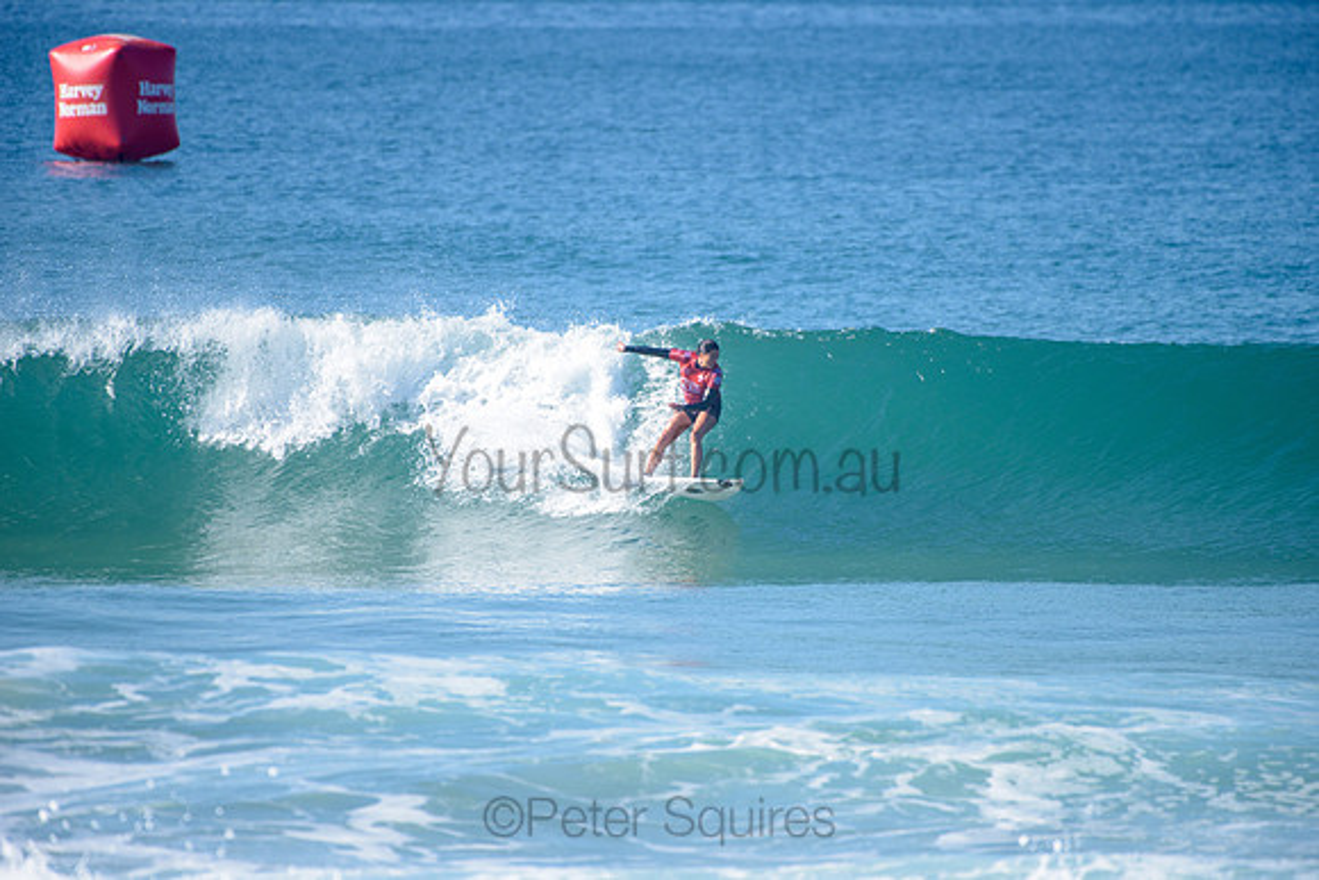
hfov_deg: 4.1
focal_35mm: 500
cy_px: 440
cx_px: 660
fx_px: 18326
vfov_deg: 2.8
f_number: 5.6
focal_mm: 500
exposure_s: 1/2000
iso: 200
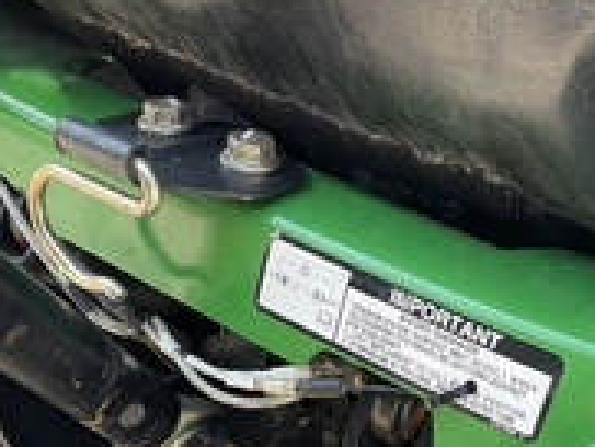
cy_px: 398
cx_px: 286
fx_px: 1101
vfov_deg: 22.4
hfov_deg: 30.2
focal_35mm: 64
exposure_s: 1/202
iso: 25
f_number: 1.8
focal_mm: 3
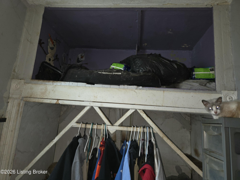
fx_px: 159
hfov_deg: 73.9
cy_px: 90
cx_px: 120
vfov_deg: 58.9
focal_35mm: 23
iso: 100
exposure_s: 1/24
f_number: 1.8
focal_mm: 5.4
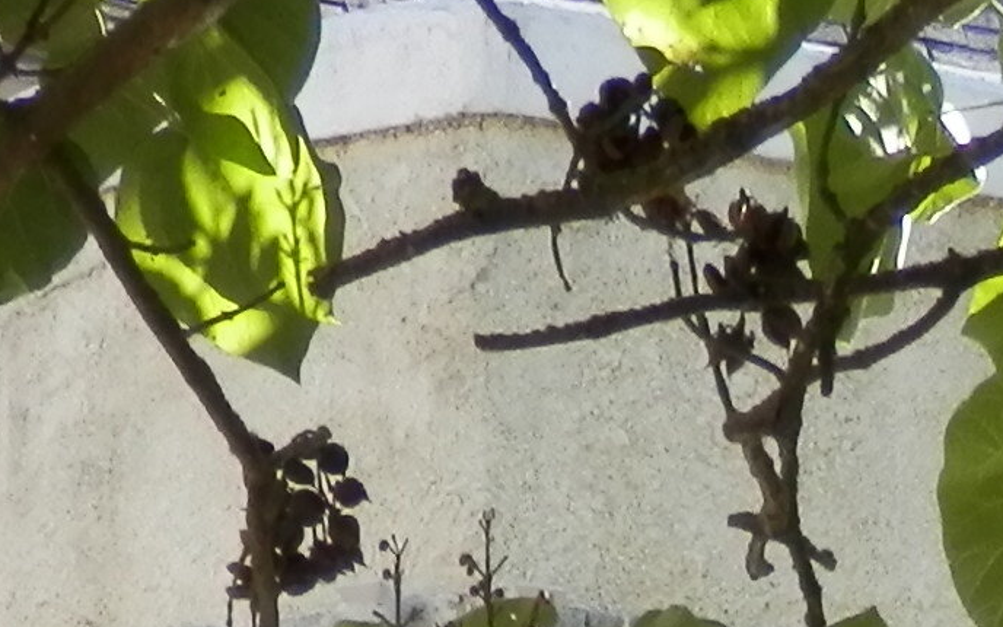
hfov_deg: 9.5
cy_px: 2173
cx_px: 1019
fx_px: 5959
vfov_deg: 5.5
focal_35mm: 218
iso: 80
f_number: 3.4
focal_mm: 6
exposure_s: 1/160
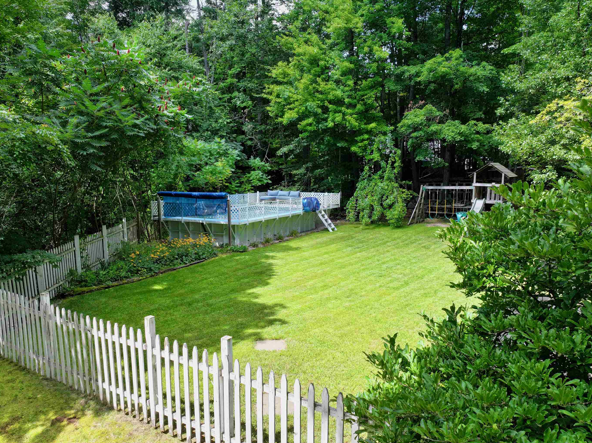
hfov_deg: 65.3
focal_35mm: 27
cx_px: 275
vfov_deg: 51.3
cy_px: 230
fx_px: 461
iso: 340
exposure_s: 1/1600
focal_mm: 12.29
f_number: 2.8
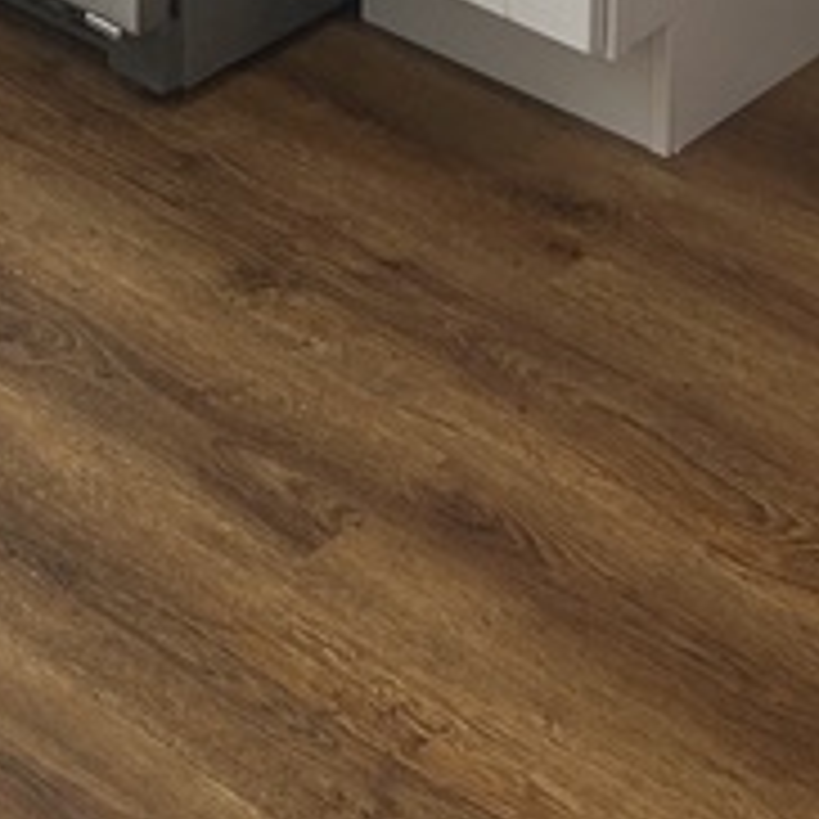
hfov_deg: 13.3
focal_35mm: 129
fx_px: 3453
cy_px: -1044
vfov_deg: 11.5
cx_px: -72
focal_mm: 5.7
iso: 64
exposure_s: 1/166
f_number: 1.5
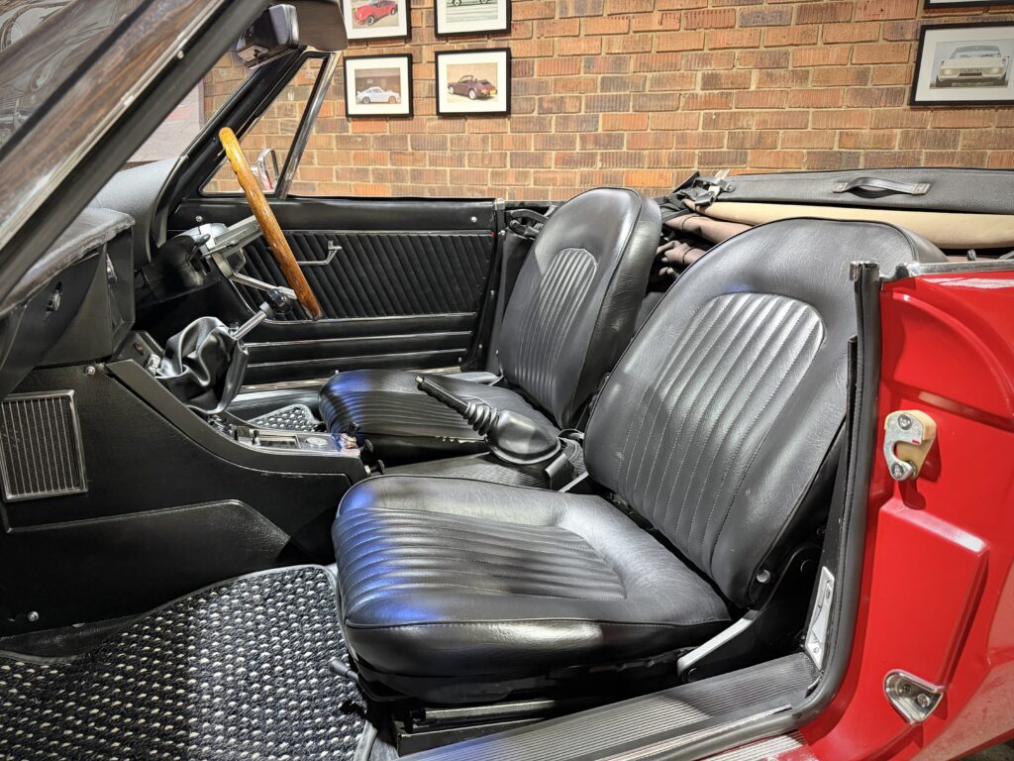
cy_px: 380
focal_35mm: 24
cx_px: 507
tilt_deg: -16.0
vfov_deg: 56.8
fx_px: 703
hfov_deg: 71.6
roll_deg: -0.8
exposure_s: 1/50
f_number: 1.78
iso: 640
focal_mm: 6.76
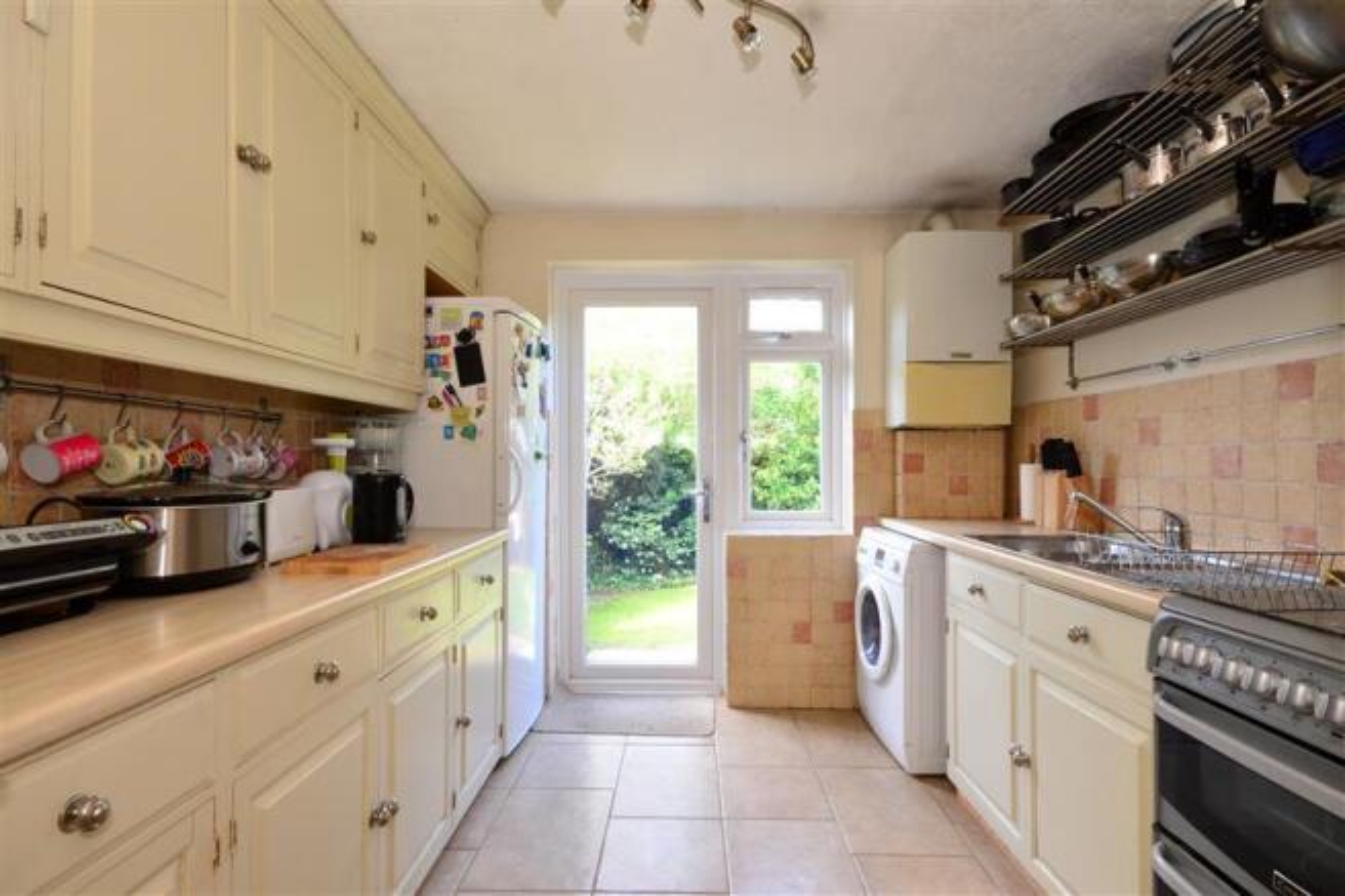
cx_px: 672
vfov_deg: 67.4
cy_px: 448
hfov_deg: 90.0
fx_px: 672
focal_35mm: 18
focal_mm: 12
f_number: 11
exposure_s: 1/8
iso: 400
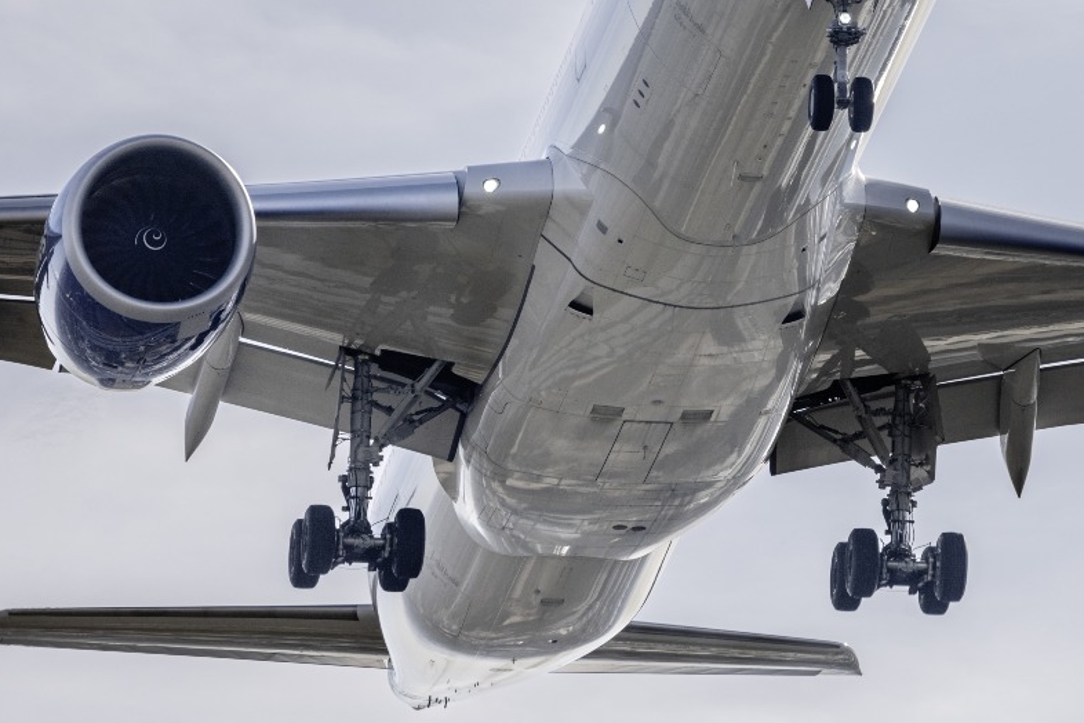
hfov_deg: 2.3
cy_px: 211
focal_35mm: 916
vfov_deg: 1.5
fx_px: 27580
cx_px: 811
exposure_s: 1/1600
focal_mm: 600
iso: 100
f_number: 9
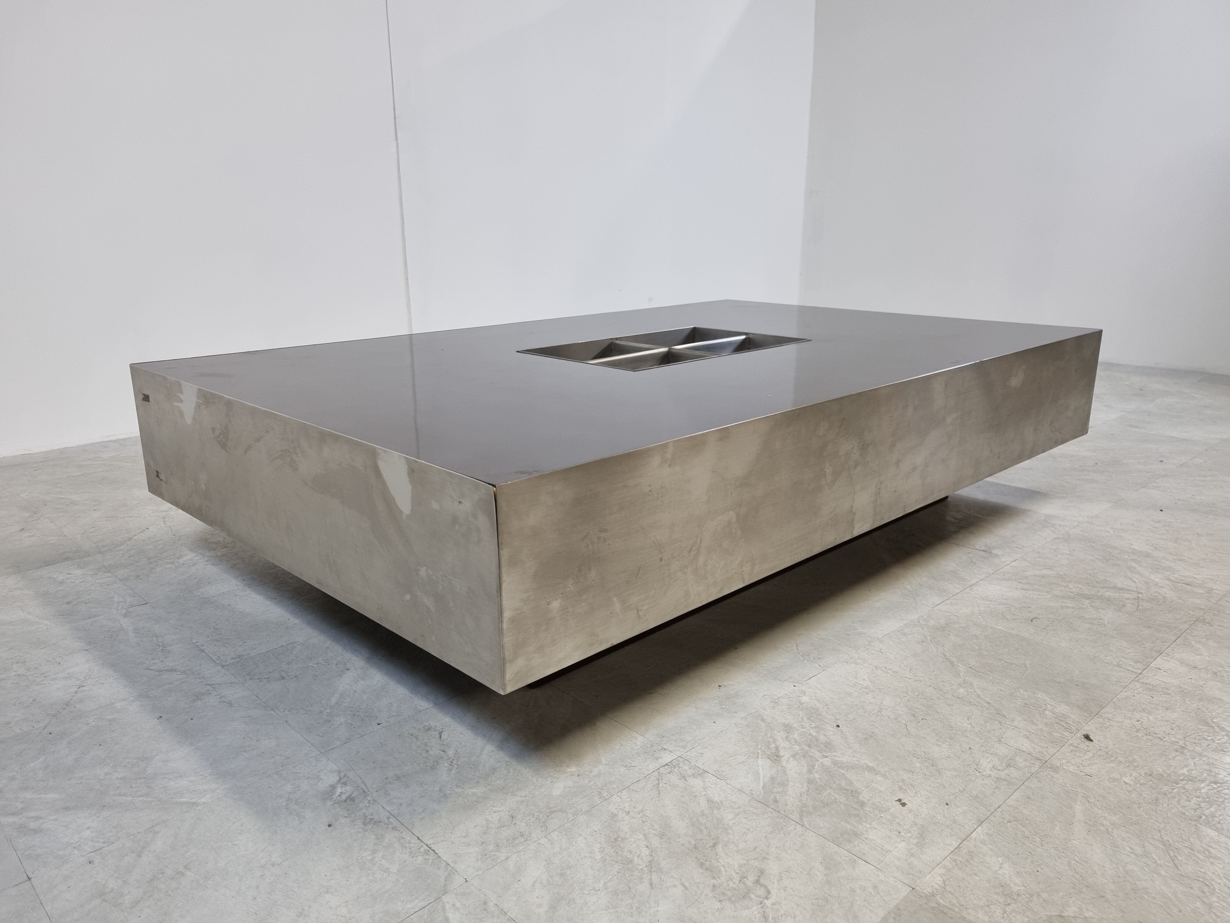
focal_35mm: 26
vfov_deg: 53.1
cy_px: 462
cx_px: 615
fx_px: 924
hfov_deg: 67.3
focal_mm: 5.4
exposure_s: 1/100
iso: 200
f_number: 1.8
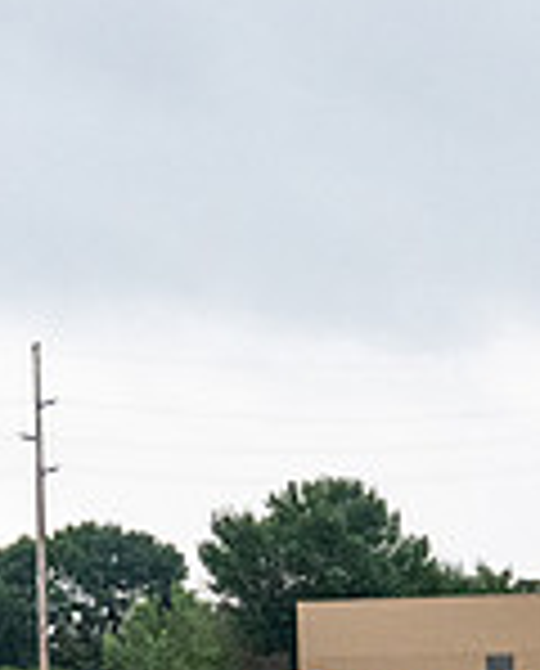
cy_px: 598
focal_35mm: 383
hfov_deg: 4.1
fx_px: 7620
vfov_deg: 5.0
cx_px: 301
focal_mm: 55
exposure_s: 1/1000
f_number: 7.1
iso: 1600
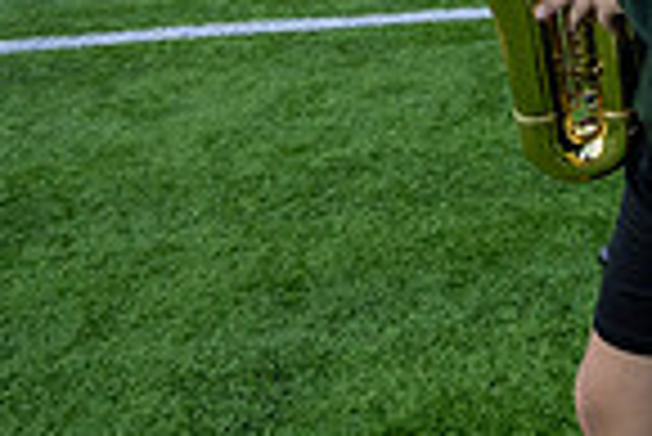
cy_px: -303
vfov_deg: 19.4
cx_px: 755
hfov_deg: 30.8
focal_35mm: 56
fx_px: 1015
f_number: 4
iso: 320
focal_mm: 14
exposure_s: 1/500
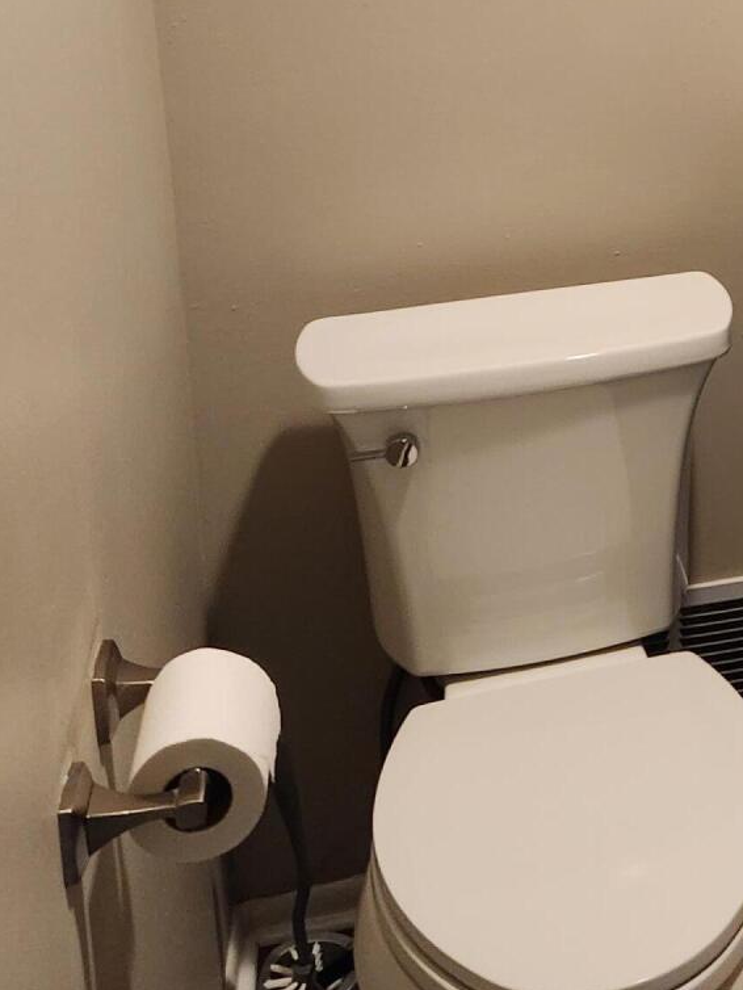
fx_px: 1745
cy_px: -46
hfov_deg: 22.7
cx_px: 814
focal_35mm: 61
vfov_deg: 29.2
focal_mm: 5.4
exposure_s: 1/60
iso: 800
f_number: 1.8
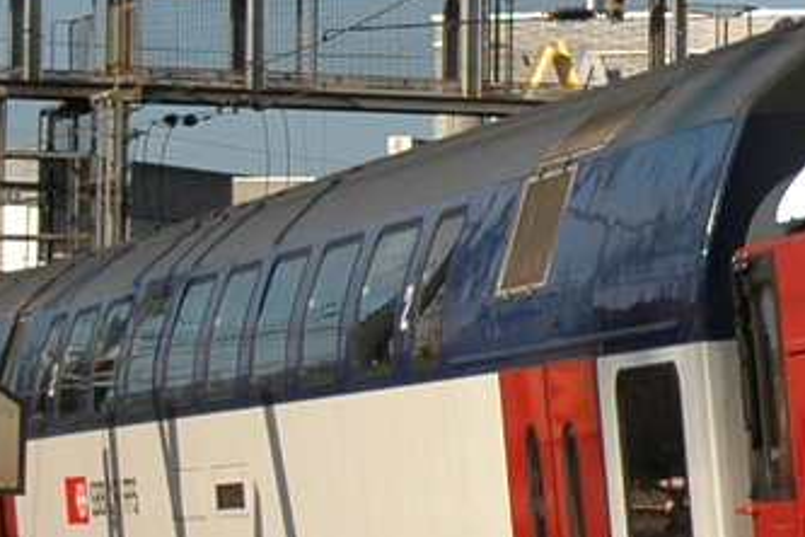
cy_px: 318
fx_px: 5990
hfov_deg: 7.4
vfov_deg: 5.1
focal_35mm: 268
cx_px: 1680
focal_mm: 31
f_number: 4
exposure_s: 1/1600
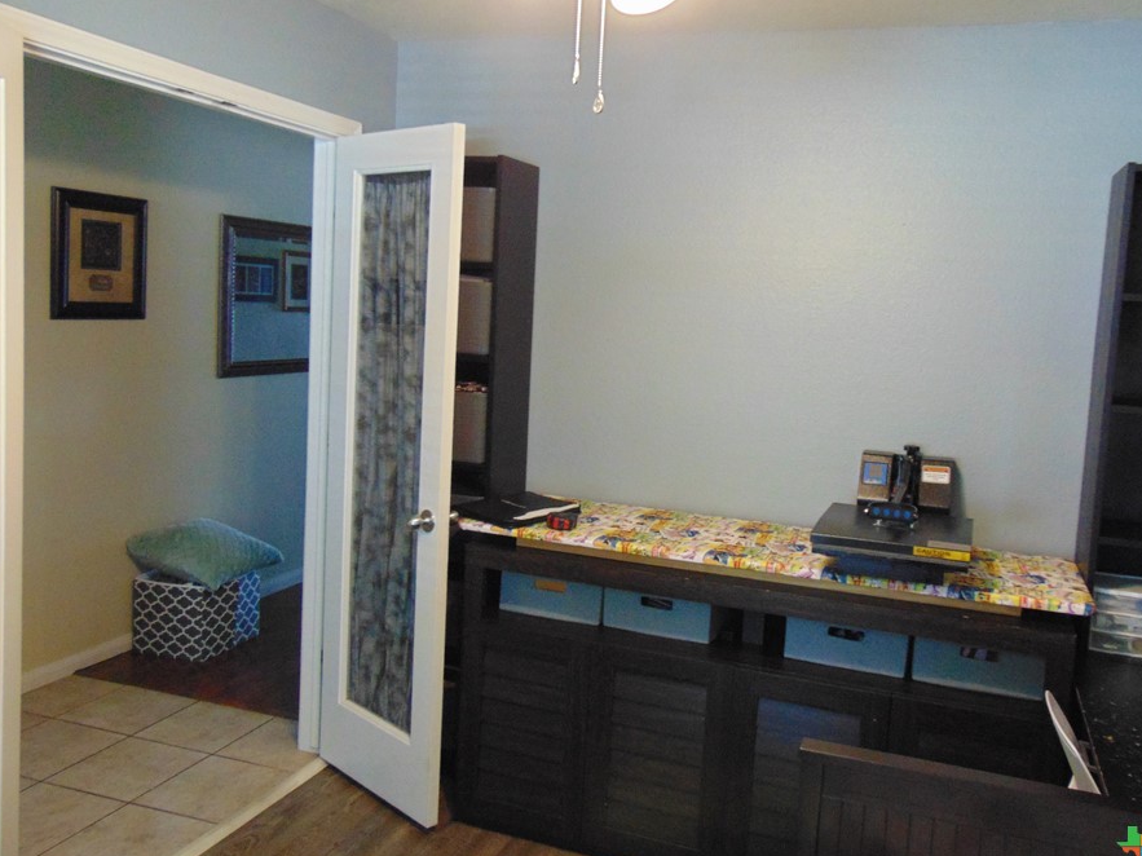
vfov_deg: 48.2
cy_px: 393
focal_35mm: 29
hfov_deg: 61.5
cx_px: 644
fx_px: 957
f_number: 3
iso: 400
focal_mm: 4.5
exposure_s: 1/20
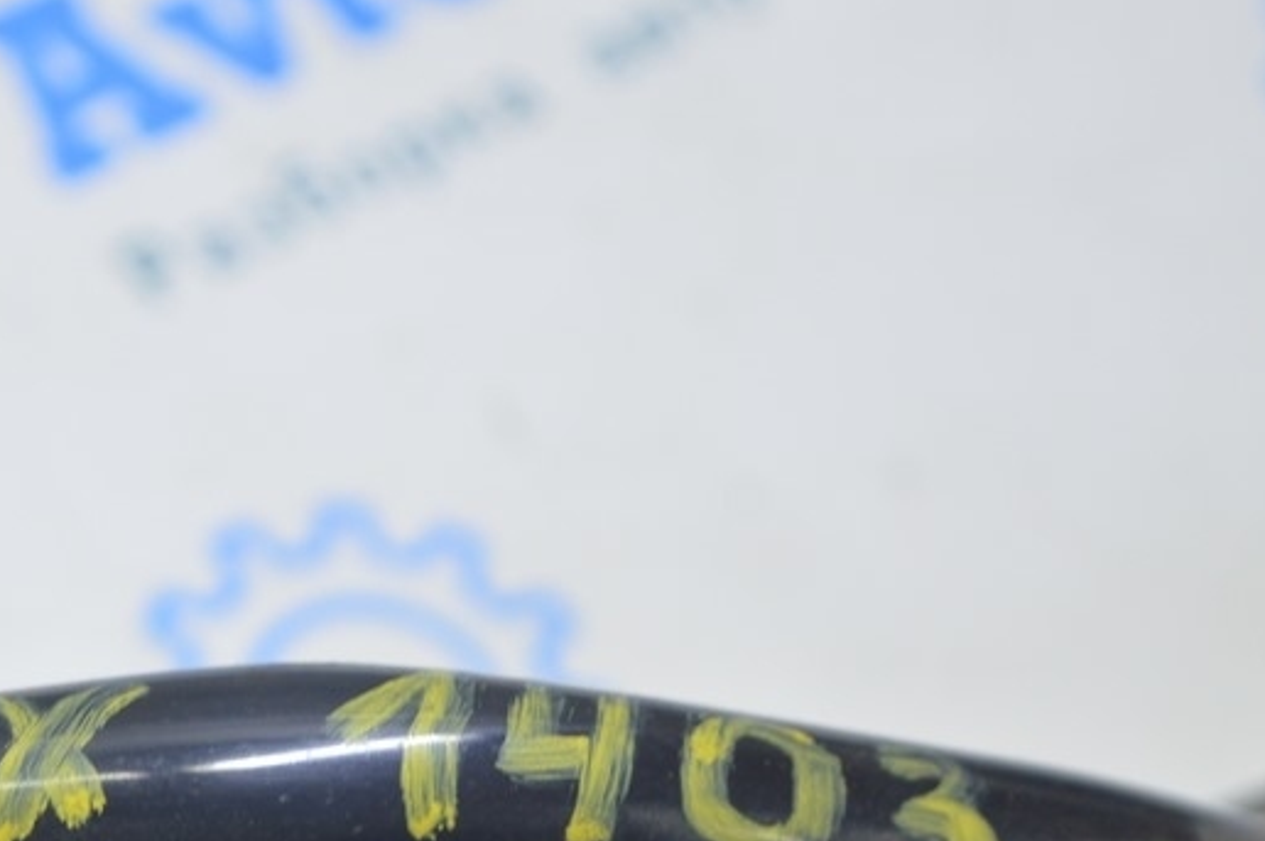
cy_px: 737
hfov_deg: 14.2
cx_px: 110
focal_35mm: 143
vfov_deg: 9.5
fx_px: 5020
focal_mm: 48
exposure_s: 1/20
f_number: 5.6
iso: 400
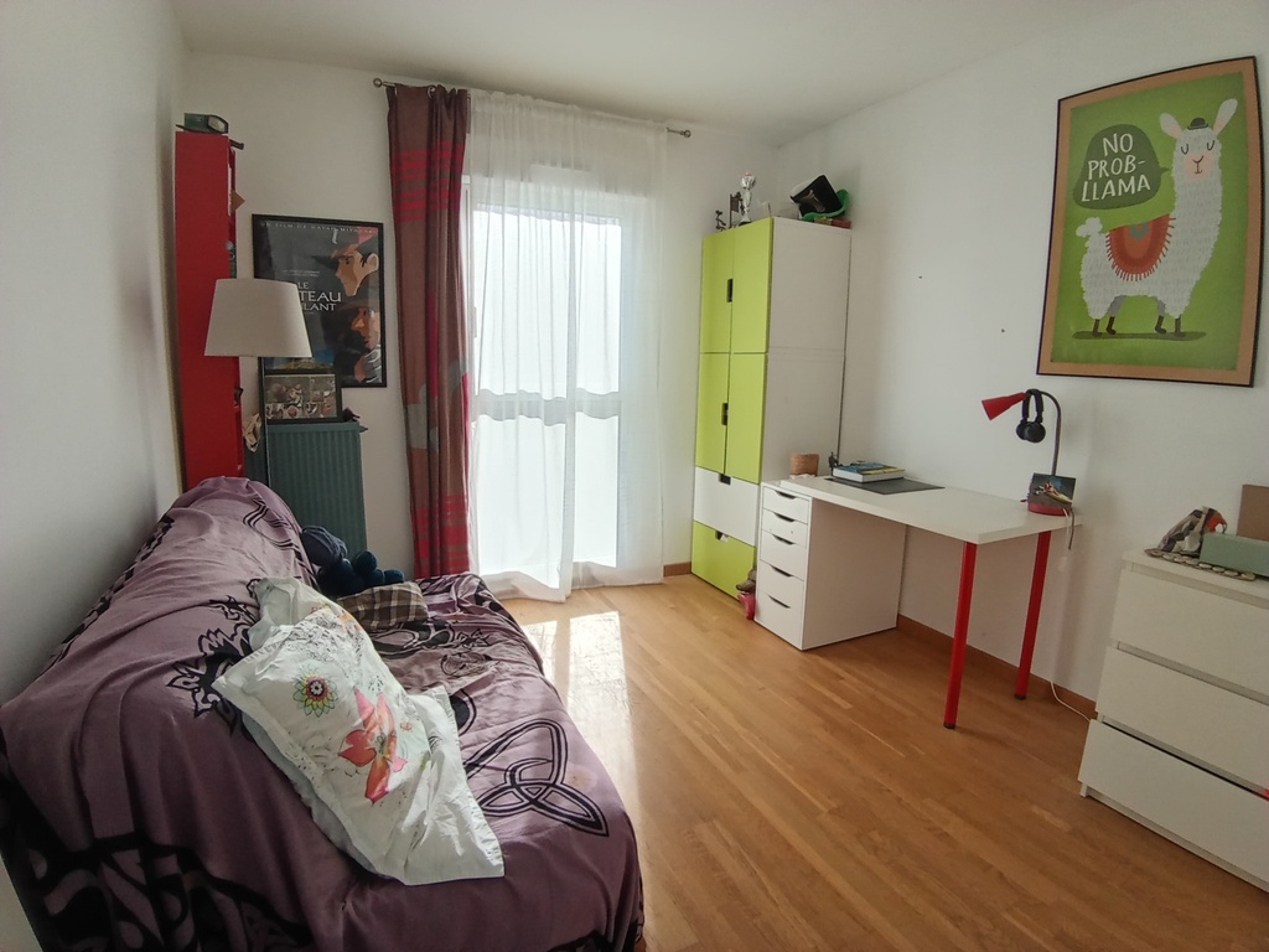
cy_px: 476
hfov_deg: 91.0
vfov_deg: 74.7
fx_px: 623
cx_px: 634
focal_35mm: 17
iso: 101
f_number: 2.2
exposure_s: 1/191
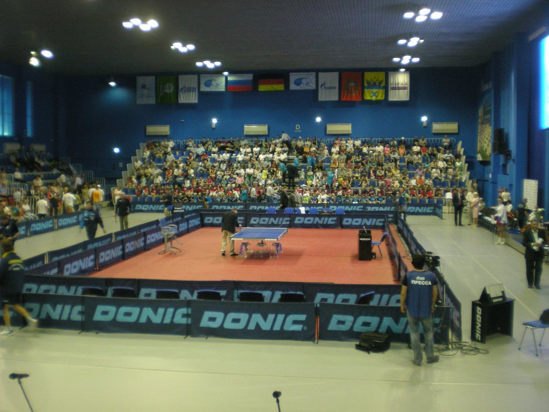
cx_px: 274
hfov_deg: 49.0
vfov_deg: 37.7
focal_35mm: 38
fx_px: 603
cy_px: 206
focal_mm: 6.3
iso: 217
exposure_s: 1/30
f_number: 3.1
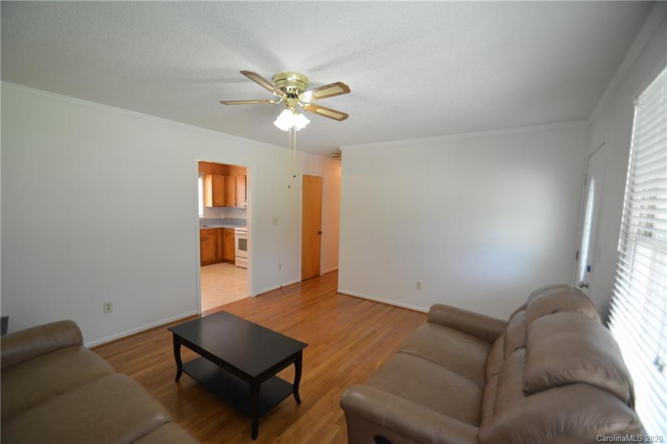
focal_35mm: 15
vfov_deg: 77.3
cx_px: 334
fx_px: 278
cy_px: 222
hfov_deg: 100.4
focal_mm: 10
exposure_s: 1/30
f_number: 3.5
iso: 320
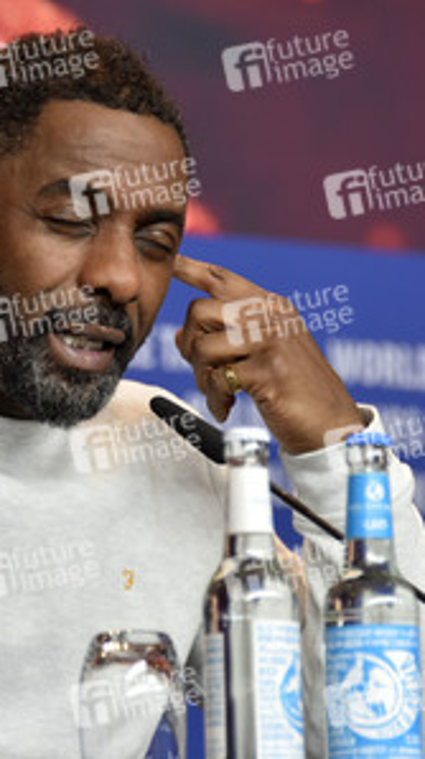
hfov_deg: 3.6
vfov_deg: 6.5
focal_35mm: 333
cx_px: 67
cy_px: 380
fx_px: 6690
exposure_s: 1/160
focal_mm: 210
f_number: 5.6
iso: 1000
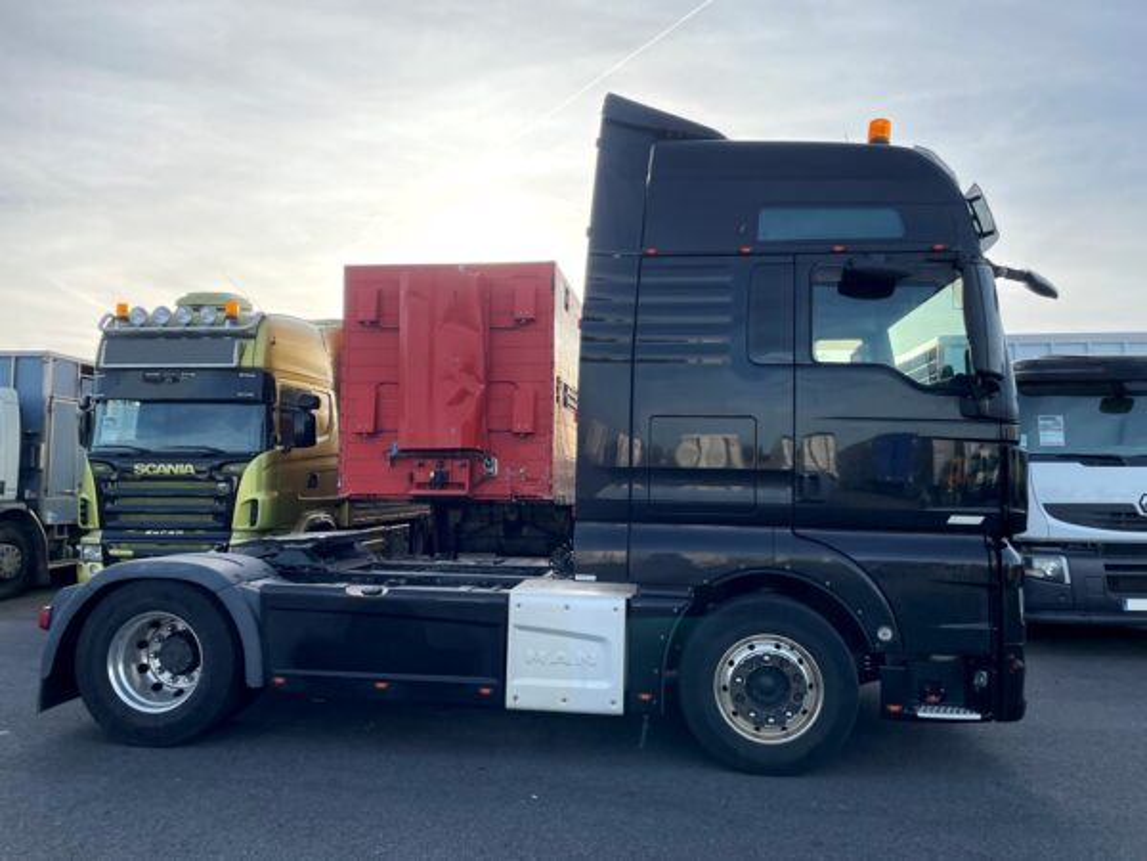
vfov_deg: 53.1
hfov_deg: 67.3
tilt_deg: +5.4
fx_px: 862
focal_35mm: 26
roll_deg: +1.3
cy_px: 430
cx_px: 574
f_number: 1.6
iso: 32
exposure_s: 1/2132
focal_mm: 4.2
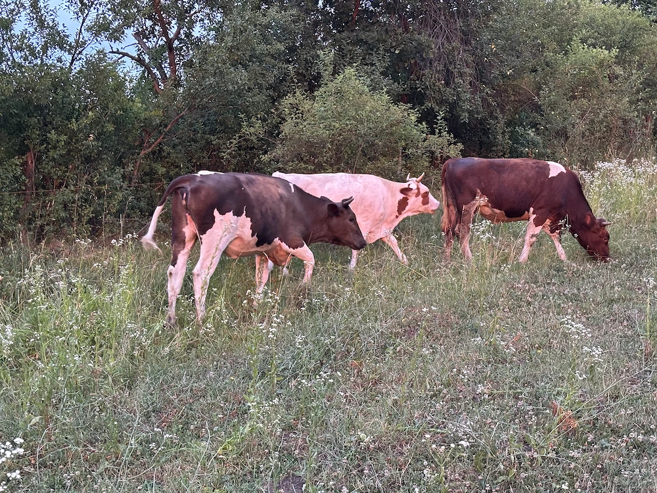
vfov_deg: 28.0
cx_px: 328
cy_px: 246
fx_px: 987
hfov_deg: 36.8
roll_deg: -3.2
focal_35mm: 52
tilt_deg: +1.3
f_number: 1.6
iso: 250
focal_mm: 5.96
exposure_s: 1/40
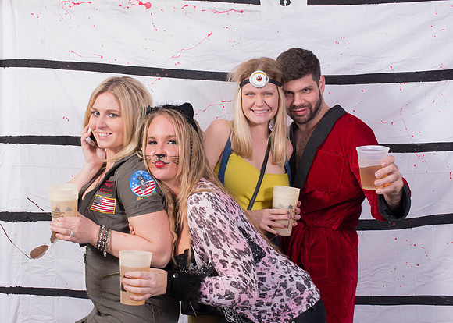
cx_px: 216
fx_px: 718
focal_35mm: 56
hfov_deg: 35.0
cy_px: 151
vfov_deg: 25.4
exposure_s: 1/100
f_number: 9
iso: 640
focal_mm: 50
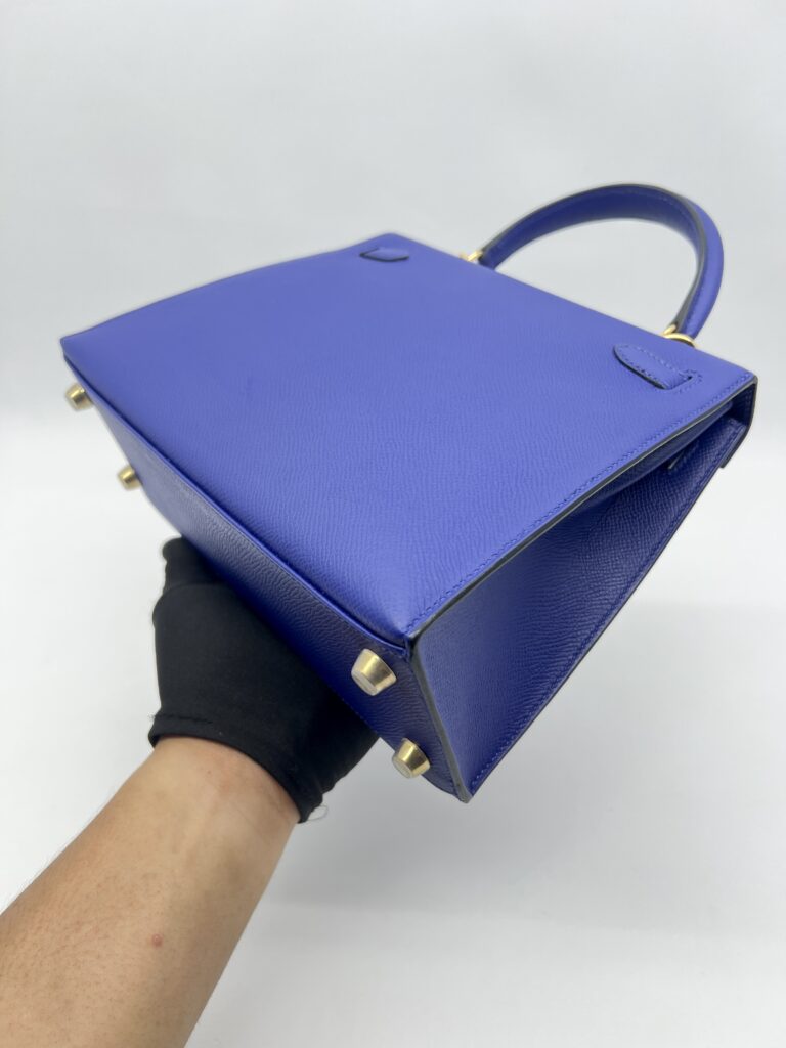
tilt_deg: -34.5
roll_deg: +1.9
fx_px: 787
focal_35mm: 26
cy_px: 524
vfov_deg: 67.3
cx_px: 393
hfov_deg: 53.1
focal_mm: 5.7
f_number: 1.5
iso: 50
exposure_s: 1/100
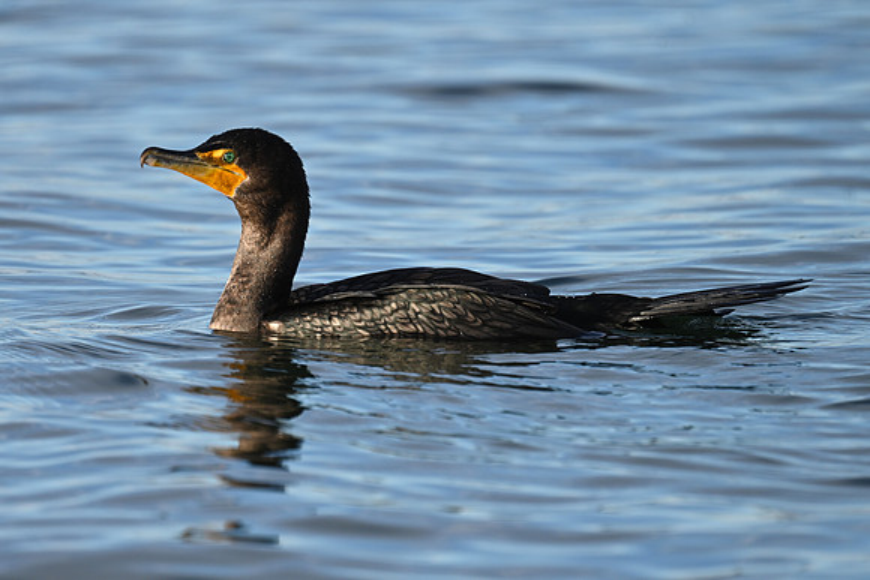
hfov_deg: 2.6
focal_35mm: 800
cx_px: 435
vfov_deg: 1.7
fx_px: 19337
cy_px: 290
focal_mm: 800
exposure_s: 1/800
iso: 250
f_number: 6.3
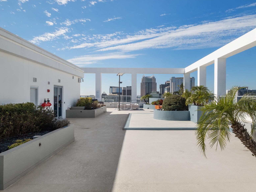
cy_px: 95
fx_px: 214
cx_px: 129
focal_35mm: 29
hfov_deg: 61.7
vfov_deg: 48.2
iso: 400
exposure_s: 1/500
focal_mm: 14
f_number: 10
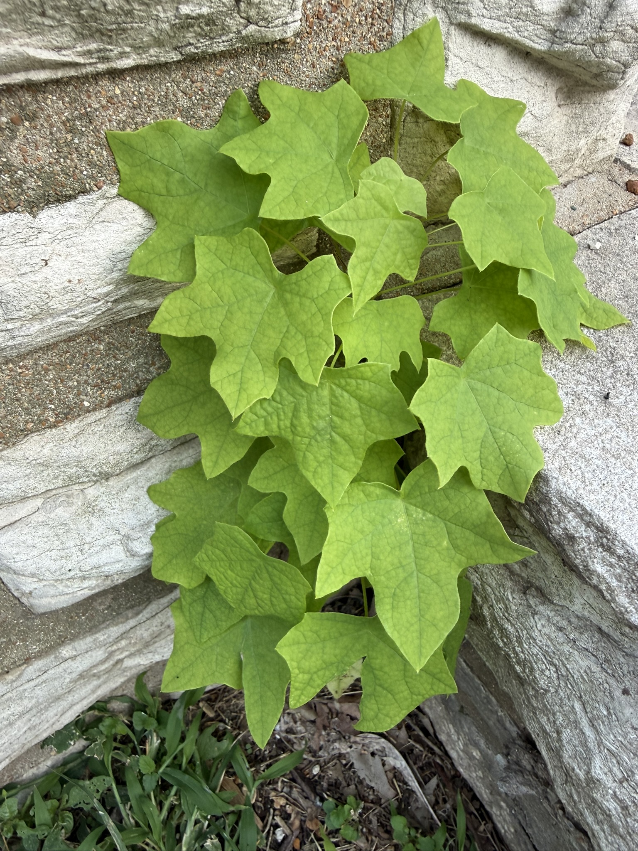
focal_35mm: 24
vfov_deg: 71.6
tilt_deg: -44.8
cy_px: 426
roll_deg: -3.5
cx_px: 319
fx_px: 590
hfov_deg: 56.8
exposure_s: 1/99
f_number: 2.2
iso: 50
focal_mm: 2.22
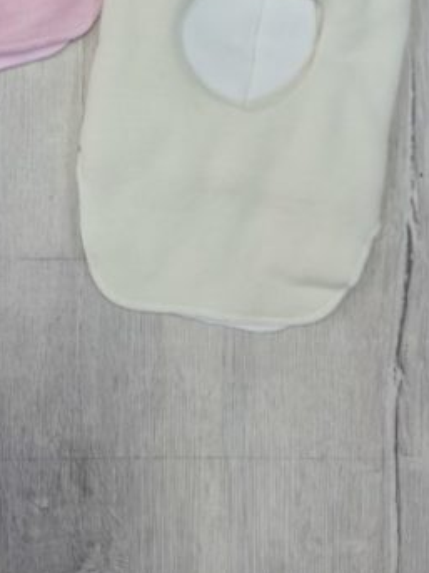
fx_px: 843
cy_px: 85
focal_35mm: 51
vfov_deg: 35.8
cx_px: 99
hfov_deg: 28.1
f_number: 1.8
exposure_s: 1/100
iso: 100
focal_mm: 7
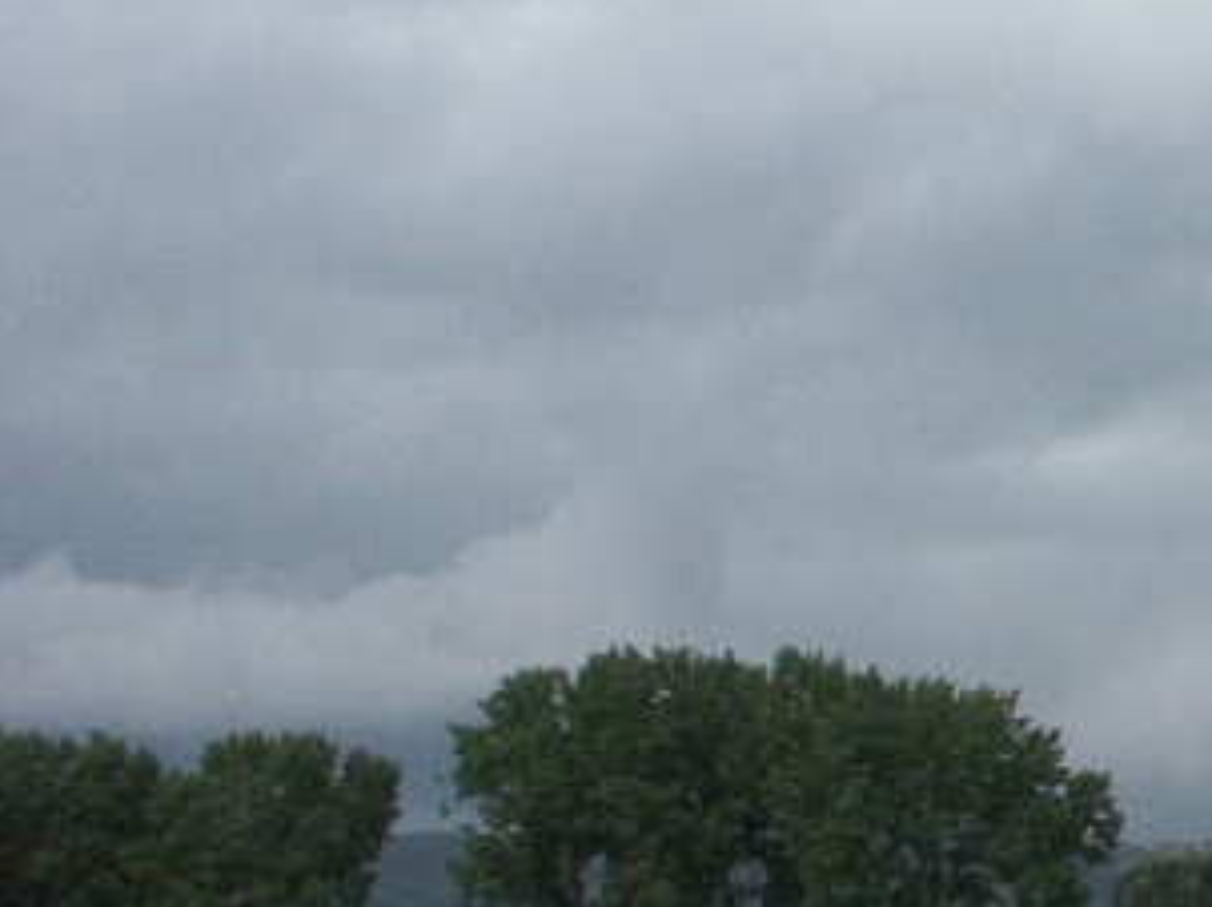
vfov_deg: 15.5
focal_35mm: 95
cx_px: 1987
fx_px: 3324
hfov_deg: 17.7
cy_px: 433
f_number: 8
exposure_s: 1/8
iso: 200
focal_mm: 7.27
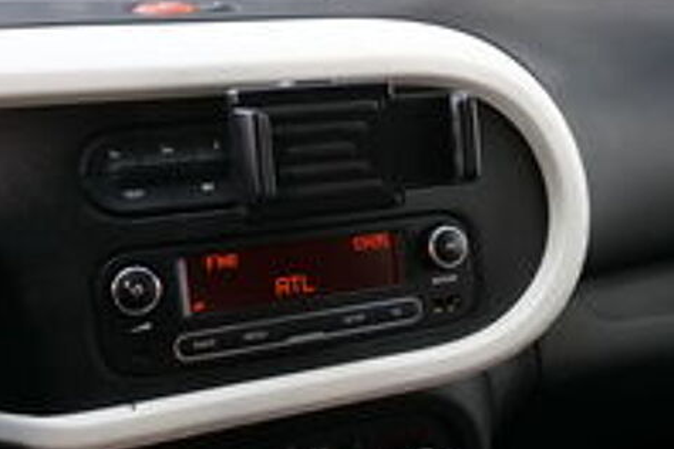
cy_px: 213
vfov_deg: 33.4
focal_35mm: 40
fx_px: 749
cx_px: 337
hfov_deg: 48.5
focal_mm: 19
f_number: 3.9
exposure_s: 1/60
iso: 2000
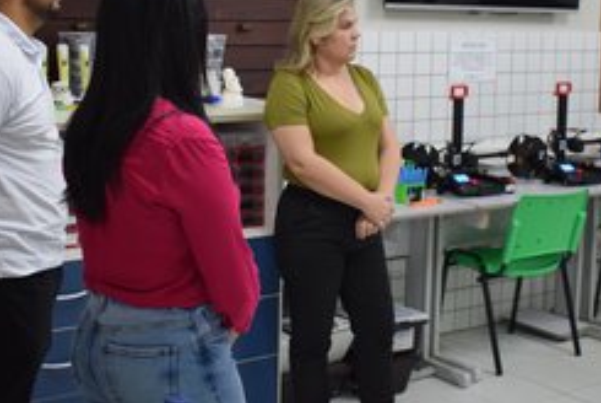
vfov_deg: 19.8
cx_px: 346
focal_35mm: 69
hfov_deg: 29.3
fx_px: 1150
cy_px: 135
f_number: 4.2
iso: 1000
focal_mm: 29
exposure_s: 1/60
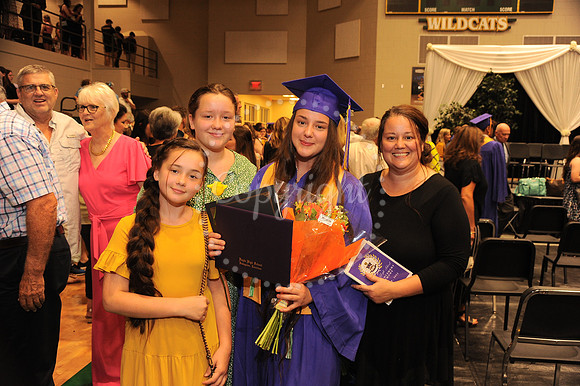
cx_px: 290
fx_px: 547
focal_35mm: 34
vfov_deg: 38.8
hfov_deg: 55.8
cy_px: 193
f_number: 5.6
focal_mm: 34
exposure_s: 1/60
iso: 1250
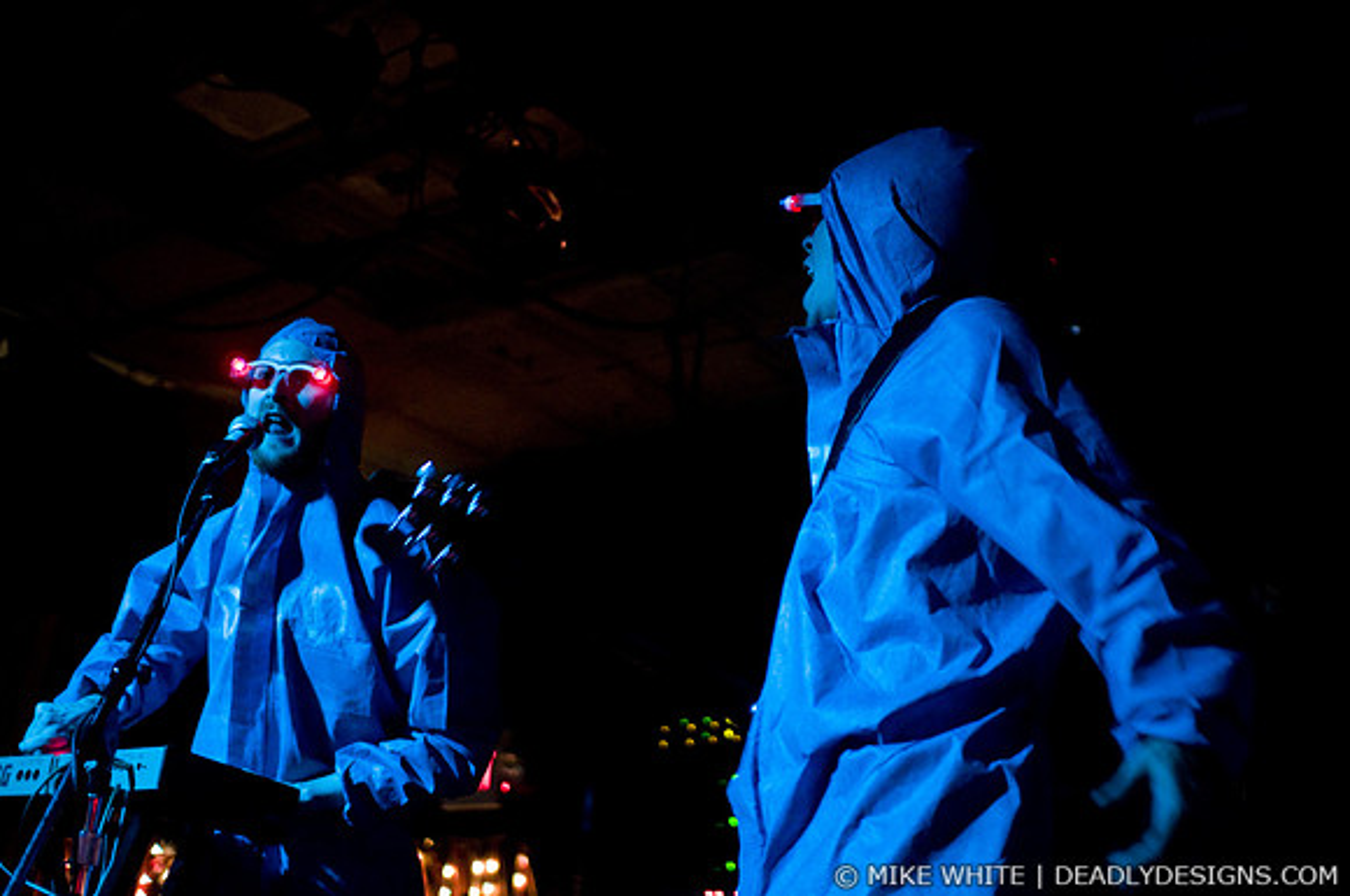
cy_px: 448
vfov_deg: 29.8
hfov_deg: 43.7
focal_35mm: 45
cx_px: 675
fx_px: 1685
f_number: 1.8
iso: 1250
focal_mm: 30
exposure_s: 1/40
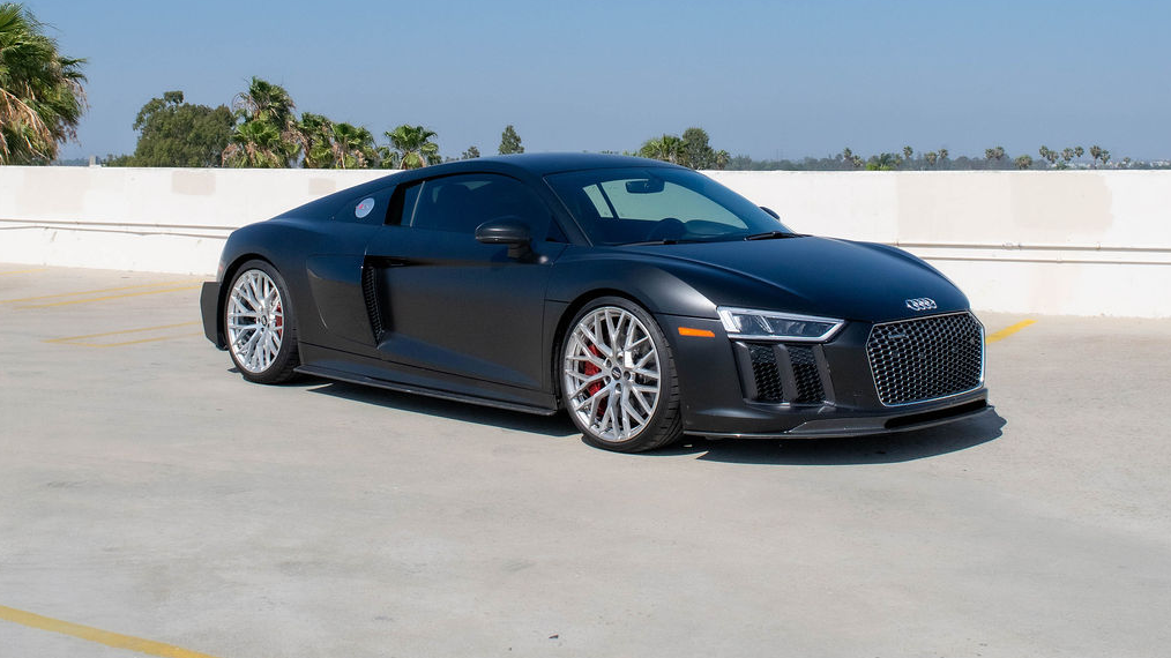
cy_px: 57
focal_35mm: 50
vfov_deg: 23.3
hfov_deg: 41.3
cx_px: 586
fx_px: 1552
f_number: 8
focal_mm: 21
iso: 320
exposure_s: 1/2000
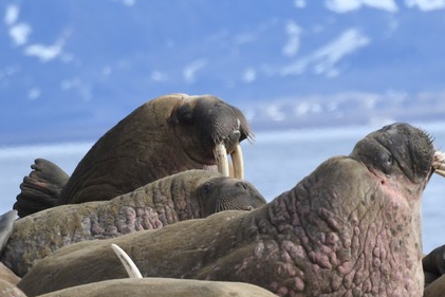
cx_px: 384
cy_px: 219
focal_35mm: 826
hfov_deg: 2.5
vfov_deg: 1.7
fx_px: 10213
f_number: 6.3
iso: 640
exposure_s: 1/2000
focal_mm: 290
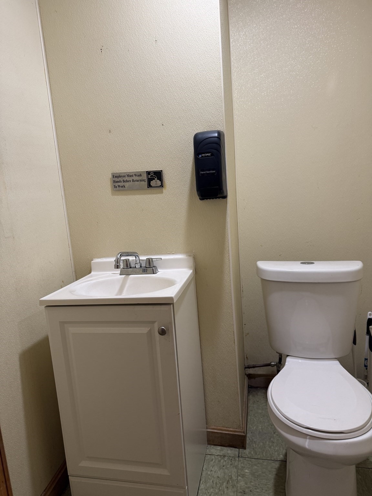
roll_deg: +3.9
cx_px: 186
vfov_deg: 71.6
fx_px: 344
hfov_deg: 56.8
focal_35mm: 24
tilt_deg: -9.6
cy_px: 248
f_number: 1.78
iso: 125
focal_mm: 6.76
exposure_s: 1/60
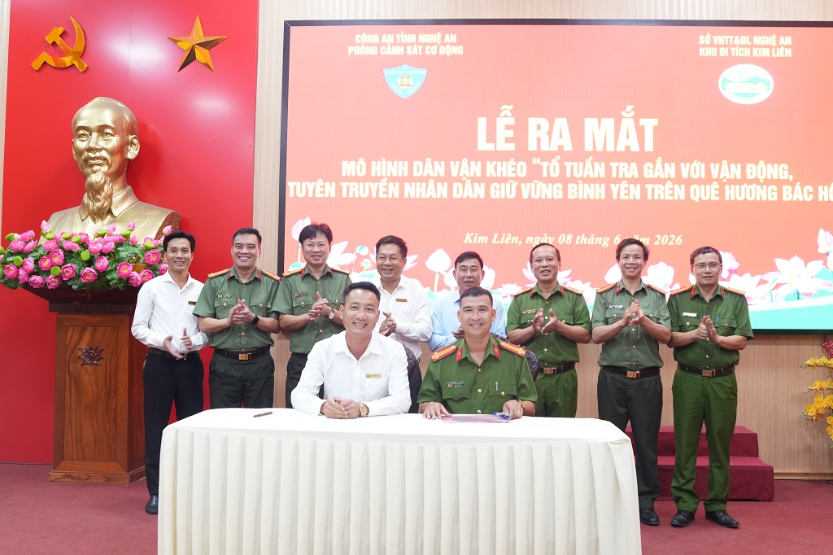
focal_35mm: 36
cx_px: 416
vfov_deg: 36.8
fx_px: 833
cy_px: 278
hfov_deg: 53.1
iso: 800
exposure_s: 1/40
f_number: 2.8
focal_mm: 24
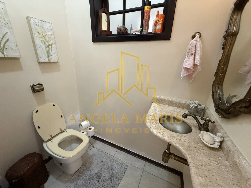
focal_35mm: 14
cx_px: 126
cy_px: 94
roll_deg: -2.0
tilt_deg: -19.1
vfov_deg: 85.7
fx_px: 102
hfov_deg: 102.1
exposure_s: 1/60
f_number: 2.2
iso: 500
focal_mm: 2.22
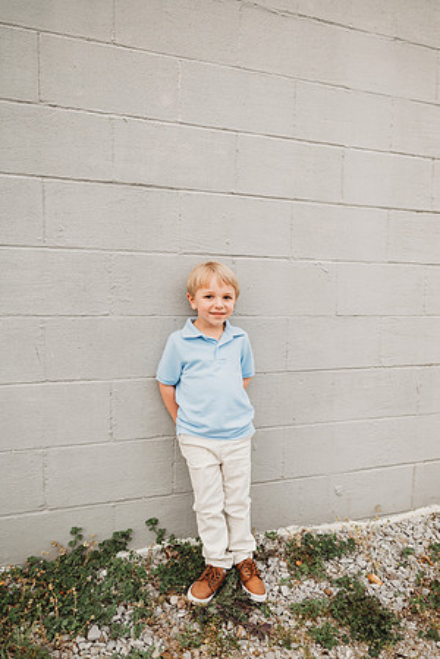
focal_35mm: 24
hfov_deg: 53.1
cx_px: 220
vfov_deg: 73.7
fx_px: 440
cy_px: 330
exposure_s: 1/320
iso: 200
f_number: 3.2
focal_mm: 24
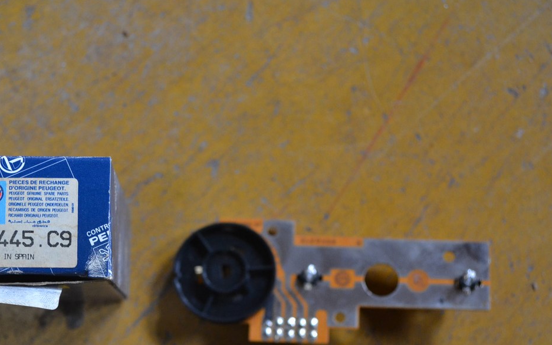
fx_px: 1128
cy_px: 252
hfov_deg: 27.4
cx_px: 206
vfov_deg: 17.3
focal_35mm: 75
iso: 1250
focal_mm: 34
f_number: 5
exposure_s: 1/60
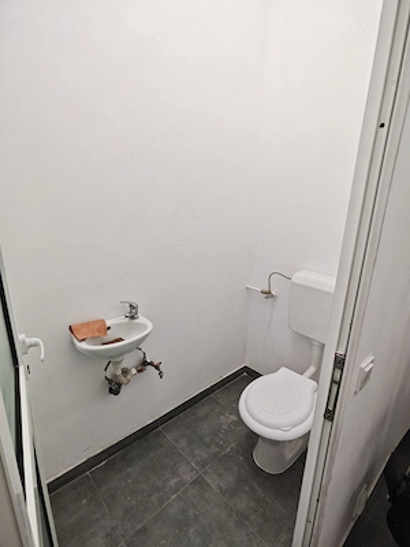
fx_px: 268
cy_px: 274
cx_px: 205
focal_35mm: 17
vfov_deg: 91.0
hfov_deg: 74.7
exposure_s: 1/100
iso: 125
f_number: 2.4
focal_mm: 2.57
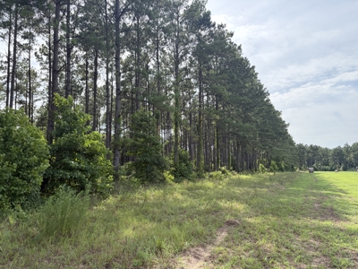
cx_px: 179
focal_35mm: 26
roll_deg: +2.1
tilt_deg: +7.0
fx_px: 269
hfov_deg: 67.3
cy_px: 134
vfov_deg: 53.1
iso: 64
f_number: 1.6
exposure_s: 1/1155
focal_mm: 5.96
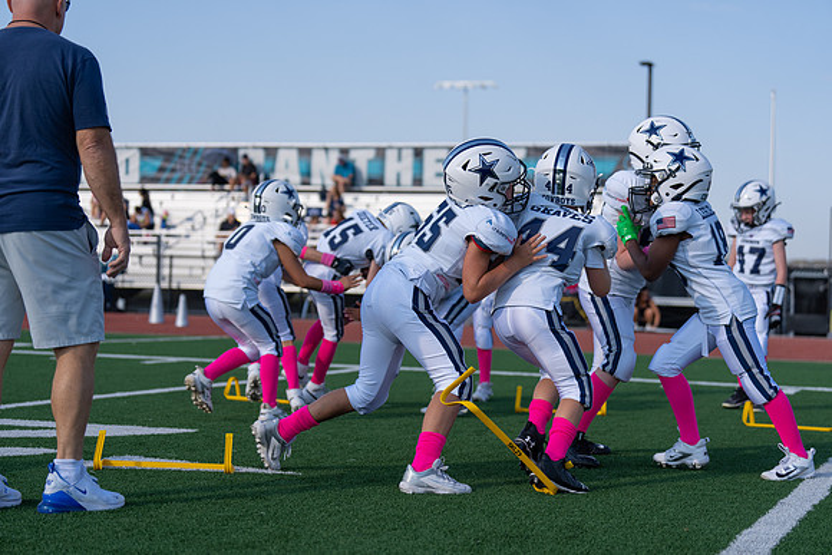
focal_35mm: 70
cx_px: 416
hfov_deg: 28.8
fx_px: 1618
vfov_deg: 19.5
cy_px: 278
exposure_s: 1/1600
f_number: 2.8
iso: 100
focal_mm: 70
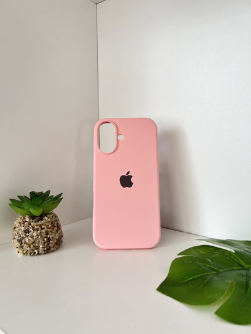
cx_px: 126
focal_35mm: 26
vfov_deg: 67.3
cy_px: 167
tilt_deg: -5.8
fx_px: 251
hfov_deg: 53.1
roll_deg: +1.7
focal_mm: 5.7
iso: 125
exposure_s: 1/107
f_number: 1.5
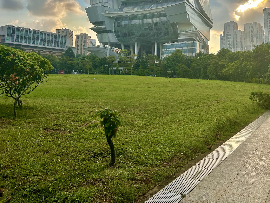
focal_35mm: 35
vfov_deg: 38.8
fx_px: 273
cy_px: 34
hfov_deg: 52.6
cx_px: 136
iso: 50
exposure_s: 1/3460
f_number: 1.5
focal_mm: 5.7
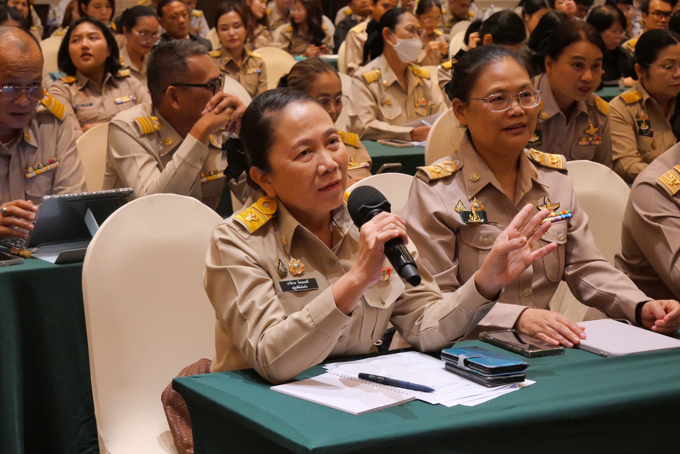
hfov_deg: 25.0
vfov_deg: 16.9
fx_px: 1531
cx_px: 340
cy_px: 227
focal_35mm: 81
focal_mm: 39
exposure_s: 1/80
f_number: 5.4
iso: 3200
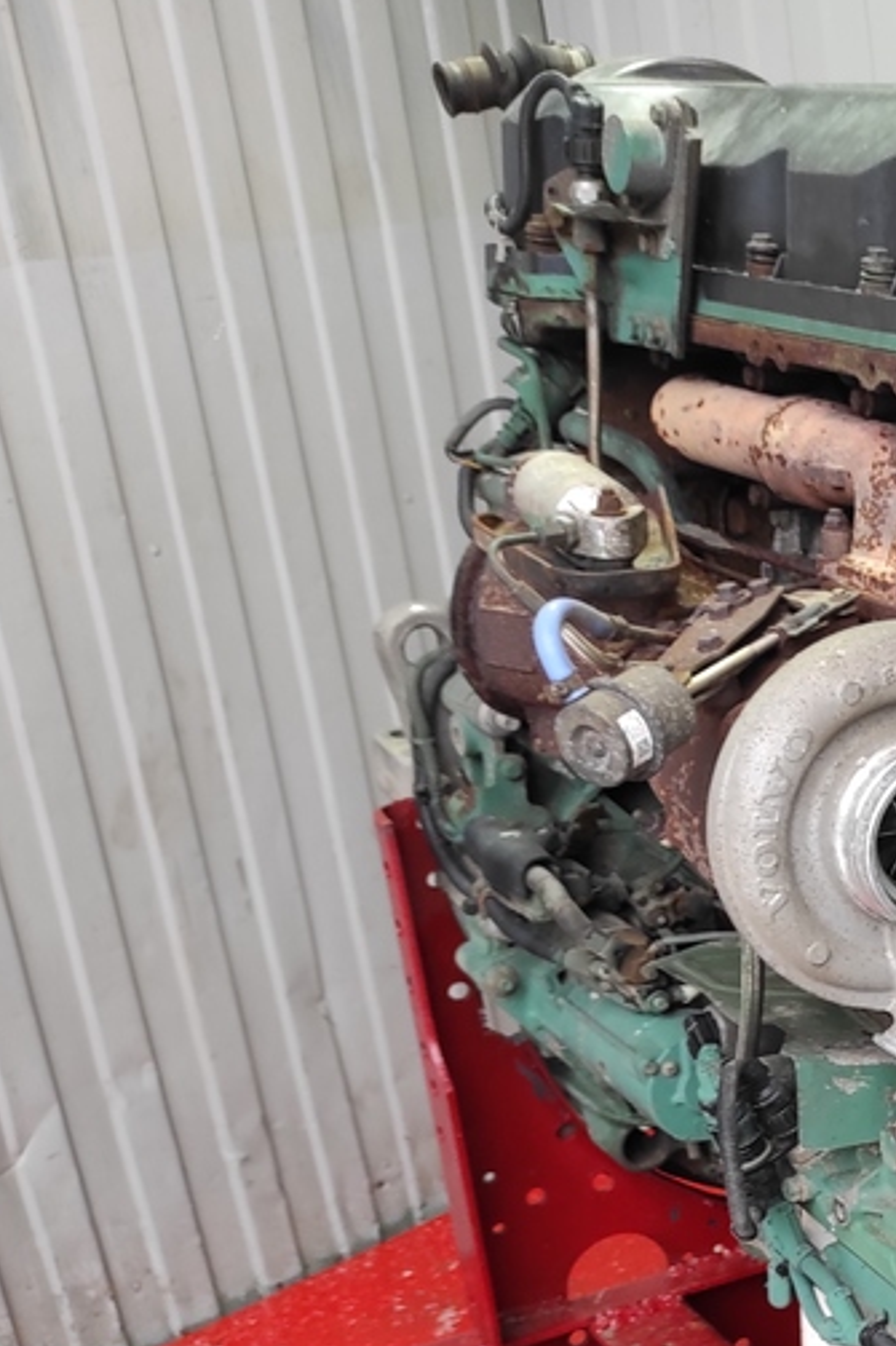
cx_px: 1447
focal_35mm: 62
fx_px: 2316
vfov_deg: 31.7
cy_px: 1036
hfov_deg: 18.6
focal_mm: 5.43
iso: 152
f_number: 1.89
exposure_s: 1/50
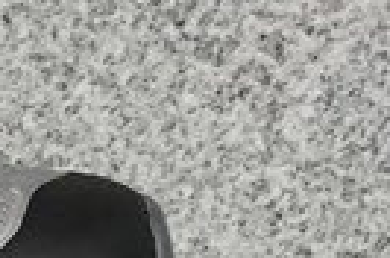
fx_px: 2367
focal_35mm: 219
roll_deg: -0.6
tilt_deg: -21.5
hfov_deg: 8.7
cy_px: 690
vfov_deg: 5.9
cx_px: -493
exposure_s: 1/147
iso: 25
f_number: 2.4
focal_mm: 3.3
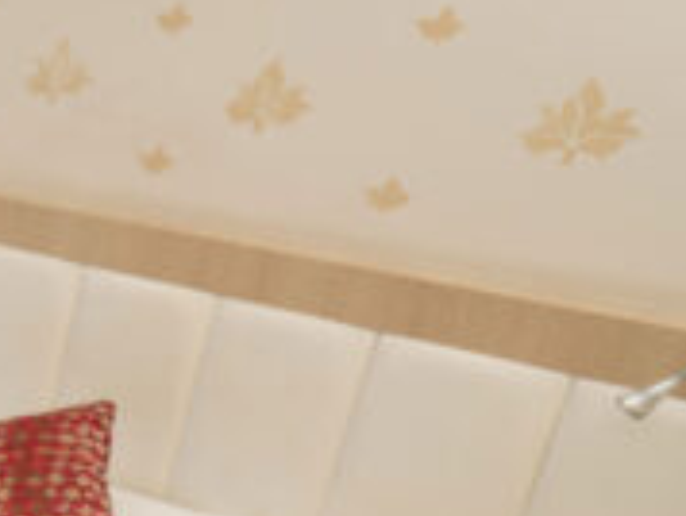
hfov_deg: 17.1
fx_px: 1369
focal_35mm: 69
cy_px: 458
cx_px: -794
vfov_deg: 20.9
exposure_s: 1/20
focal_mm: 16
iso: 100
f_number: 11
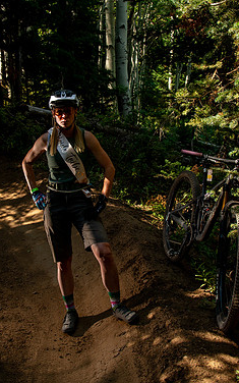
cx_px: 93
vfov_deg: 42.6
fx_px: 490
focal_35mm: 47
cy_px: 168
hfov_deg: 27.4
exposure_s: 1/500
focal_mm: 27
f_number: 6.3
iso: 500
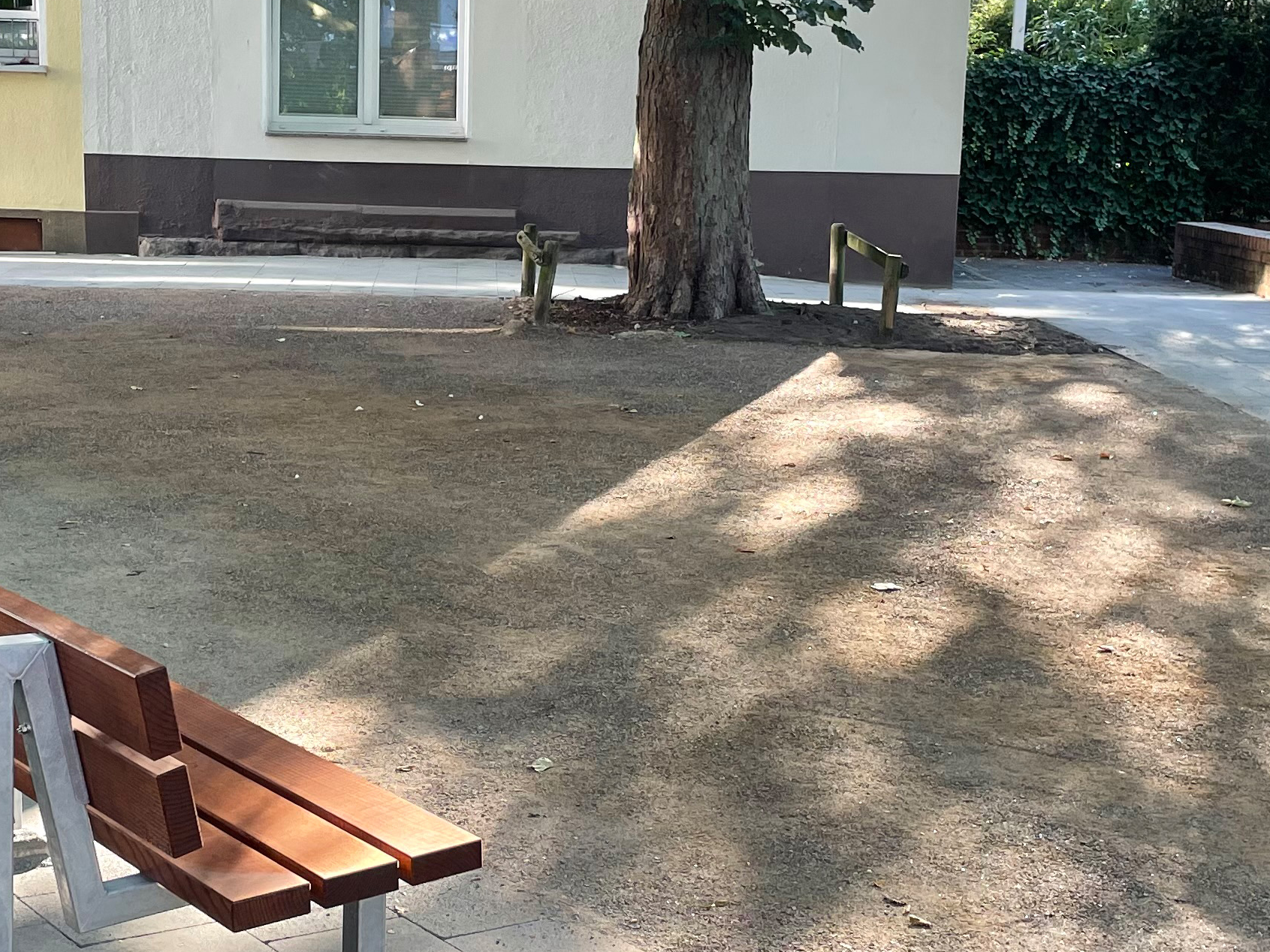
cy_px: 511
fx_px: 2275
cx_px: 572
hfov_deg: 31.2
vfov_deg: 23.6
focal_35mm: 62
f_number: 1.6
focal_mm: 4.2
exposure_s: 1/121
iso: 64
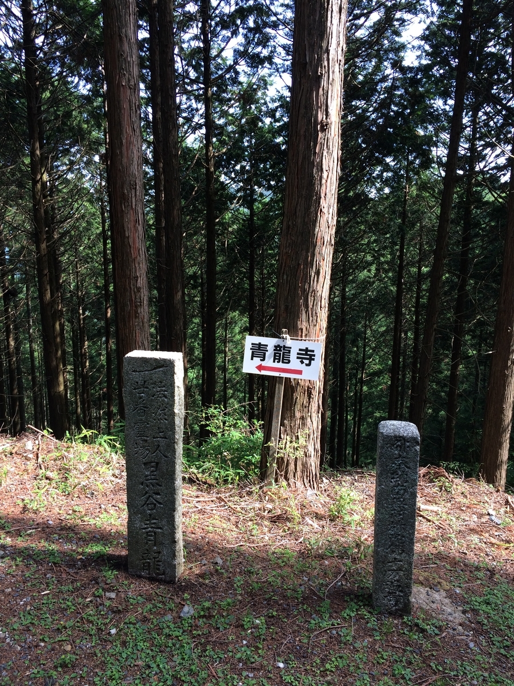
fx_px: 574
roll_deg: +1.5
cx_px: 257
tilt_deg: -14.4
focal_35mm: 29
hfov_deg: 48.2
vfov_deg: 61.7
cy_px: 343
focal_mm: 4.15
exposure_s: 1/158
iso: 32
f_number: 2.2
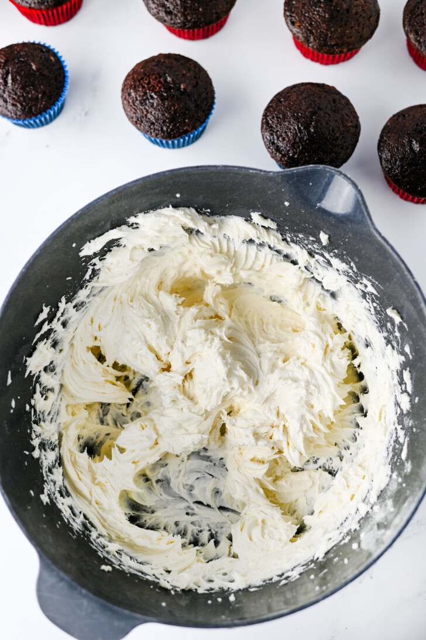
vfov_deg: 39.6
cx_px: 213
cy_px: 320
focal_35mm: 50
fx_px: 889
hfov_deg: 27.0
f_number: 4
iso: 180
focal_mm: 50
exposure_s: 1/100
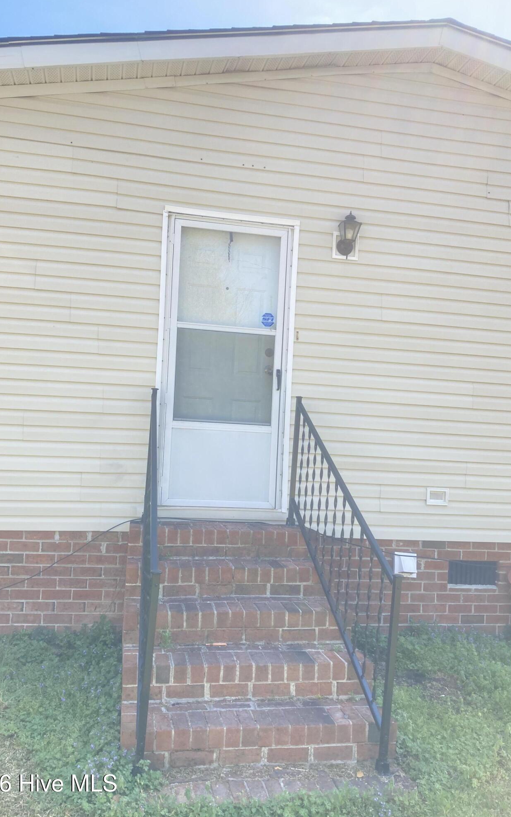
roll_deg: -3.6
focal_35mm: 30
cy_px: 408
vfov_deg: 62.9
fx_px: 668
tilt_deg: +2.9
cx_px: 251
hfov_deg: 41.8
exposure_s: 1/389
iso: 20
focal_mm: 3.99
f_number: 1.8
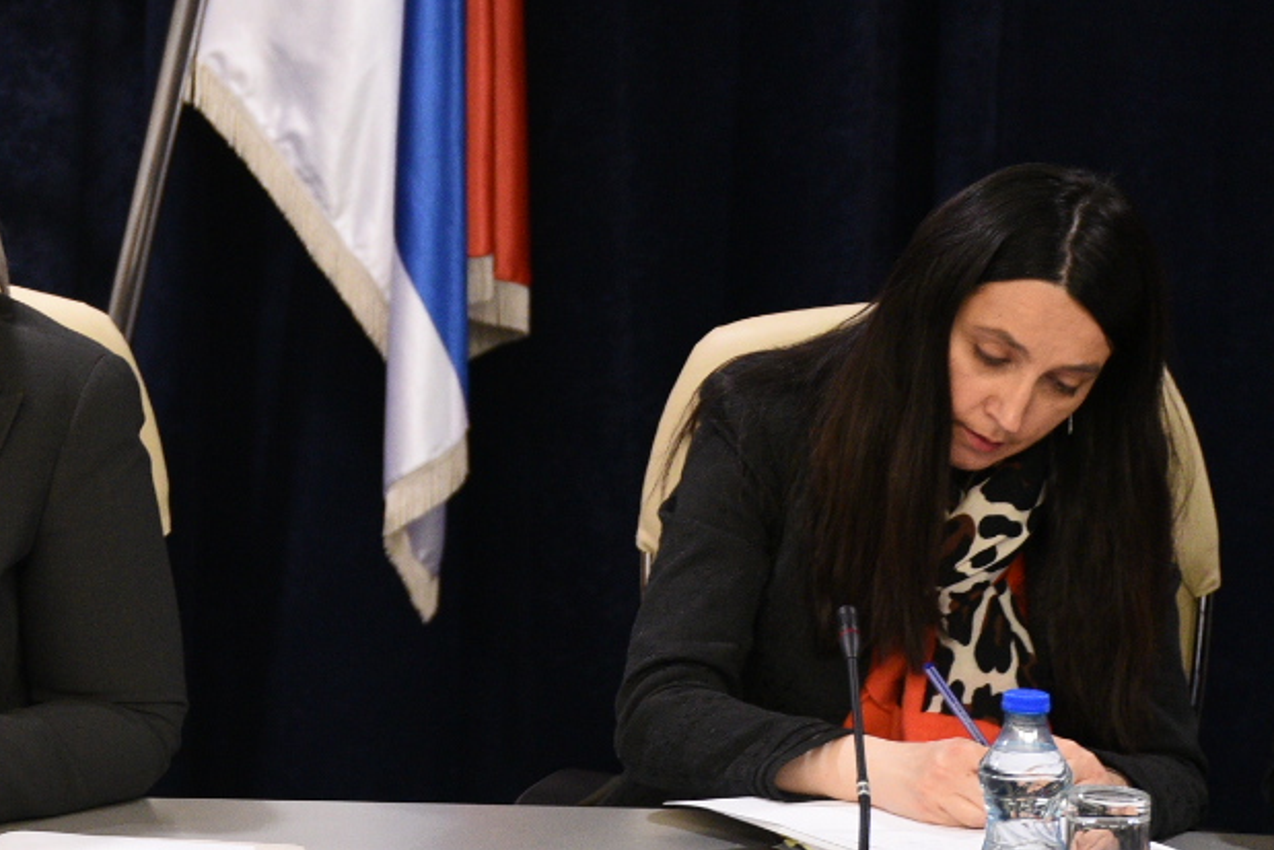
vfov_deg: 7.7
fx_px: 6300
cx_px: -140
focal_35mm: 178
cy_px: 117
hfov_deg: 11.4
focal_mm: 68
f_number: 4
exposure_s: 1/125
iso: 2000
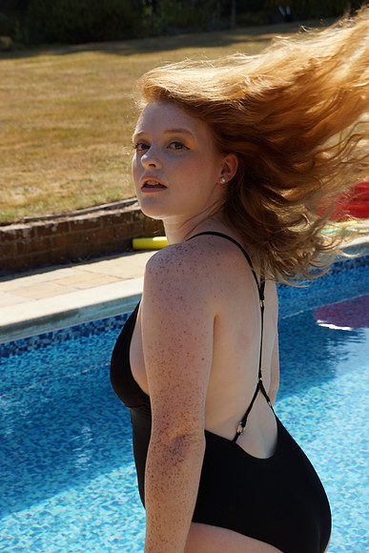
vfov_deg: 27.0
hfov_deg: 18.2
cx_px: 184
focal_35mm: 75
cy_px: 276
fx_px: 1152
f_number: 6.3
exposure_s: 1/400
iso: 100
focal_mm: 50
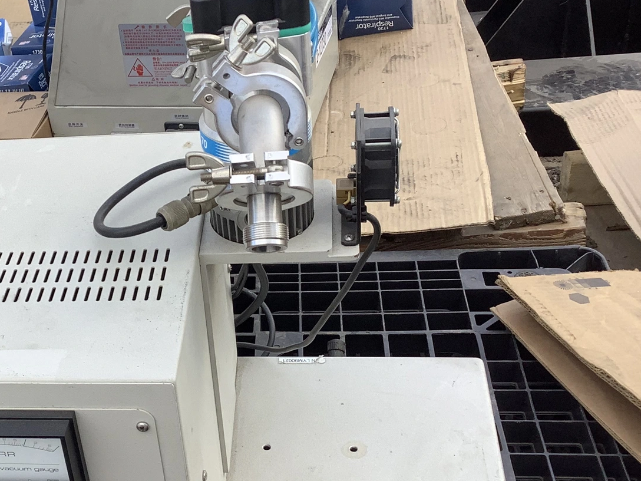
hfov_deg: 32.6
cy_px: 263
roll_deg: +7.4
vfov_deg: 25.6
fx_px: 1055
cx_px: 106
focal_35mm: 57
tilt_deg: -32.4
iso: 25
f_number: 2.4
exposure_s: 1/262
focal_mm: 3.3
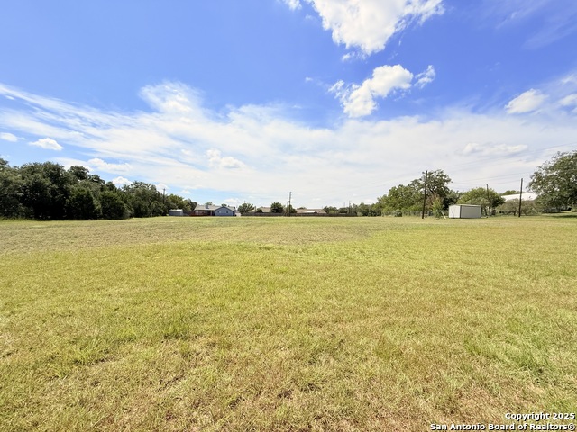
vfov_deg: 85.7
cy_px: 216
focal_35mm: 14
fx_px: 233
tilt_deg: +1.4
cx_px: 288
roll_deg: -2.0
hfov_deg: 102.1
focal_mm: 2.22
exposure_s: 1/5155
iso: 50
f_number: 2.2
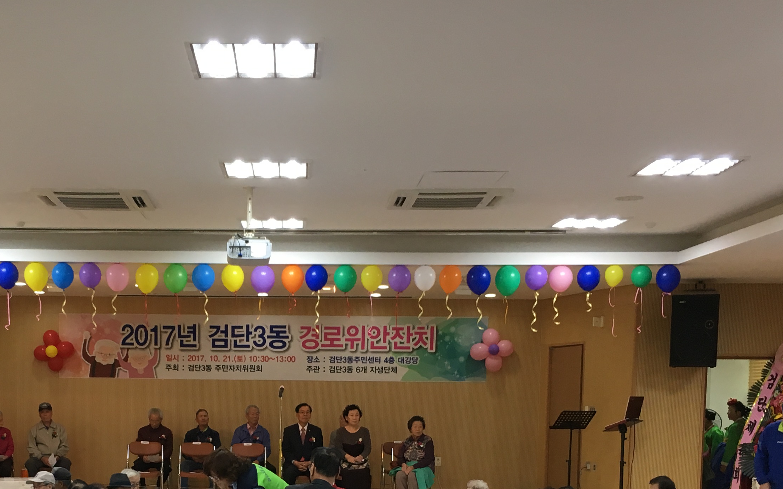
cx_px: 235
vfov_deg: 22.2
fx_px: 1195
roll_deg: -0.7
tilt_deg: -5.4
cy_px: 495
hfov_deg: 35.8
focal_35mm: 56
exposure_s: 1/30
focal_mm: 4.15
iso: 25
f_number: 2.2
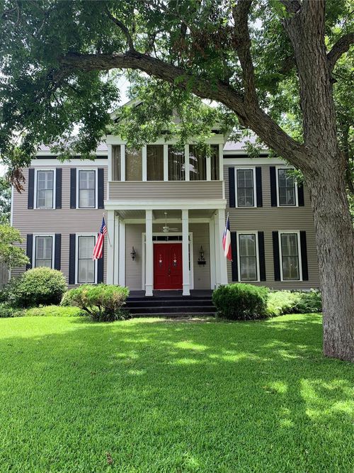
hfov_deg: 53.0
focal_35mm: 26
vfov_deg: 67.3
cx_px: 177
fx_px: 355
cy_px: 236
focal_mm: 4.25
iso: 25
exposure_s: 1/251
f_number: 1.8
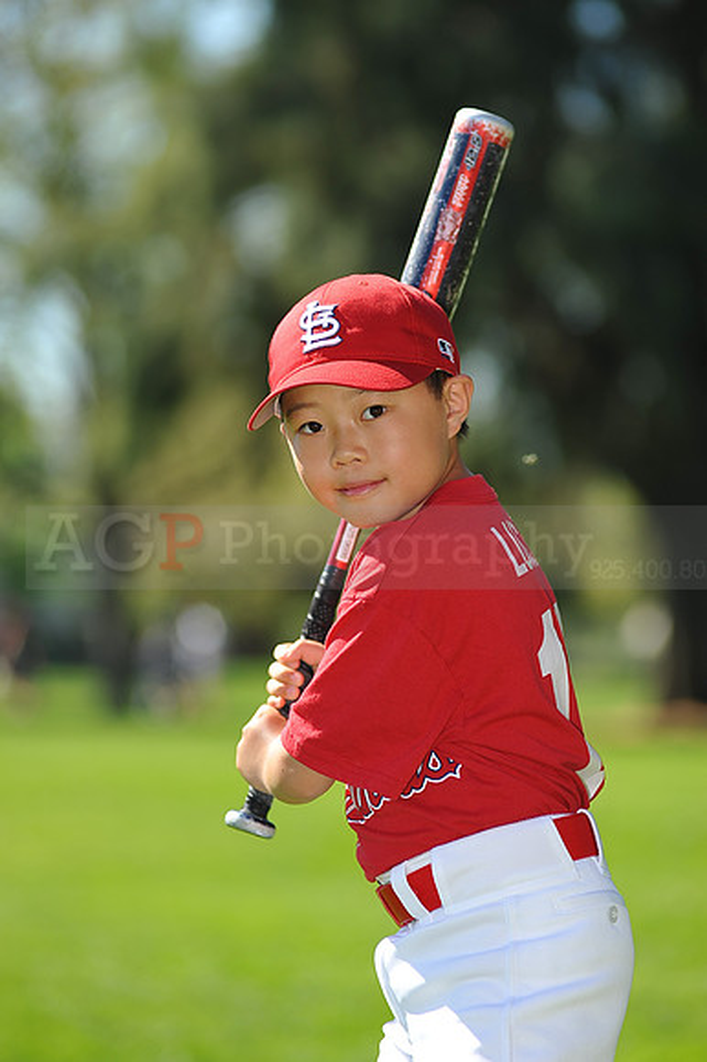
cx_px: 354
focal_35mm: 180
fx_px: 5308
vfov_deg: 11.4
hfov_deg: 7.6
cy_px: 531
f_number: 4.5
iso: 200
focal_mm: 180
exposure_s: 1/800
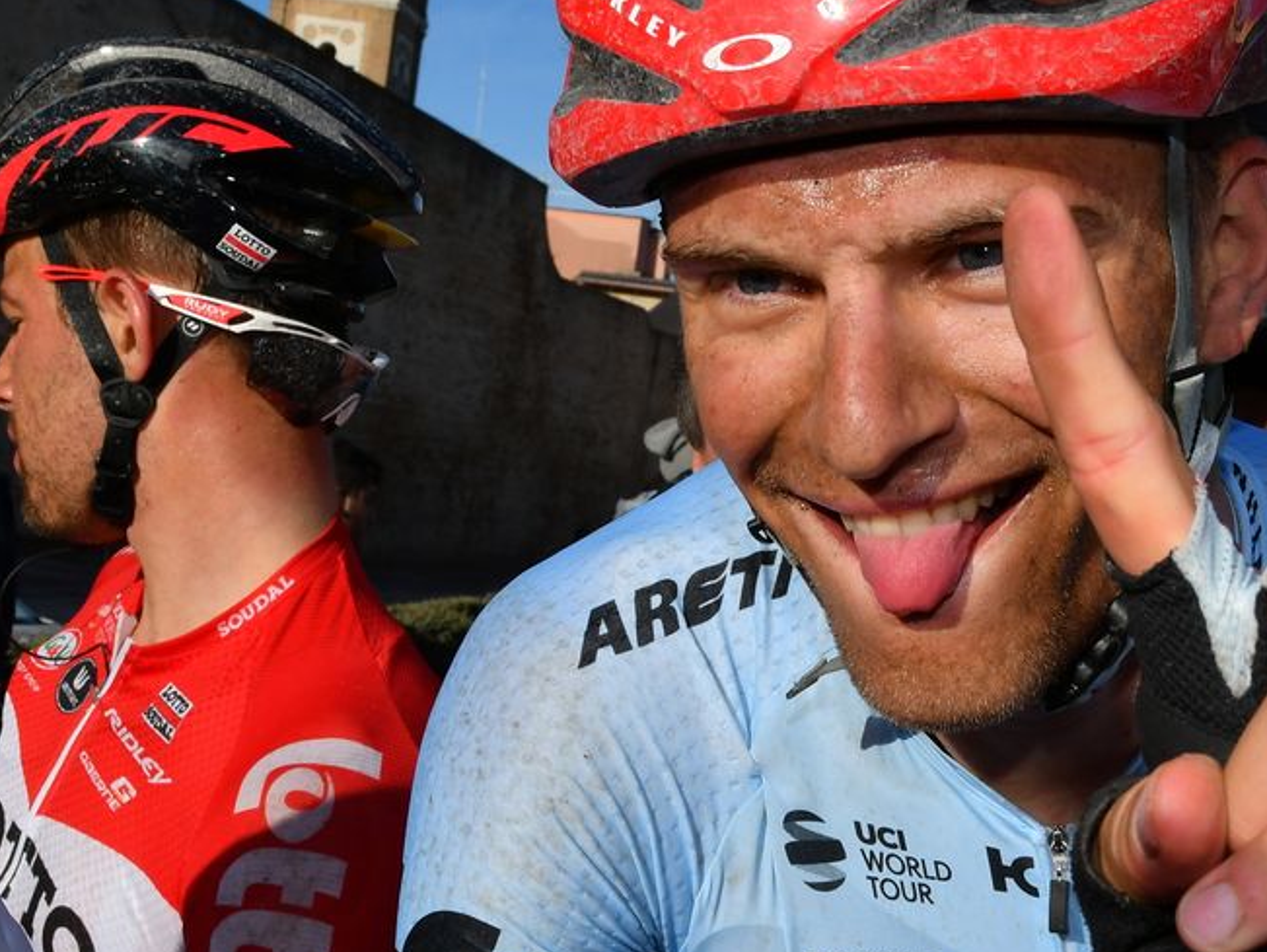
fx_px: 2490
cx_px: 864
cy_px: 593
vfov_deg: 21.6
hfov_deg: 28.3
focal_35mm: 68
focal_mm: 24
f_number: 14
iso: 400
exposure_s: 1/1000
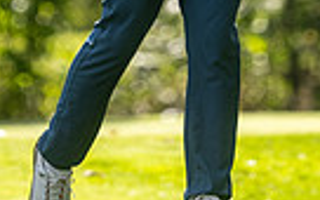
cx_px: 88
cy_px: -205
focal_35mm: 1518
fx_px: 13239
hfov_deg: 1.4
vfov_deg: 0.9
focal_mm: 300
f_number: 4
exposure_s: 1/1250
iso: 400
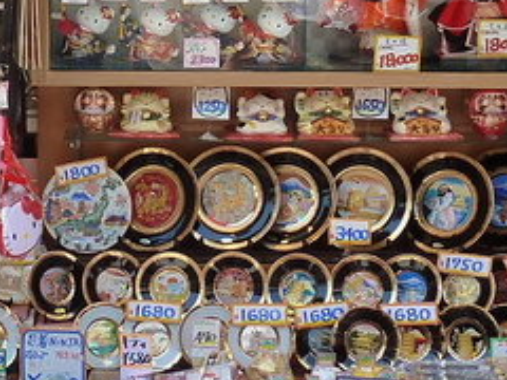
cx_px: 63
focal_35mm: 125
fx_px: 1831
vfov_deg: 11.8
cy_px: 23
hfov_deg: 15.6
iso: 125
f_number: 4
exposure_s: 1/160
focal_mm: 4.1
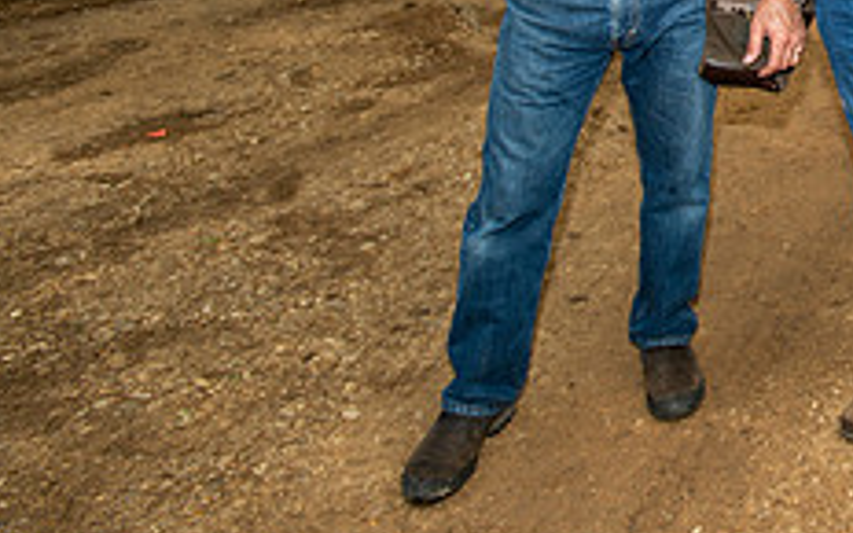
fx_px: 1186
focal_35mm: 51
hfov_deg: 32.1
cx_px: 1048
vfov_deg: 23.4
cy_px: -88
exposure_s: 1/250
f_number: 5.6
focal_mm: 20
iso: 125
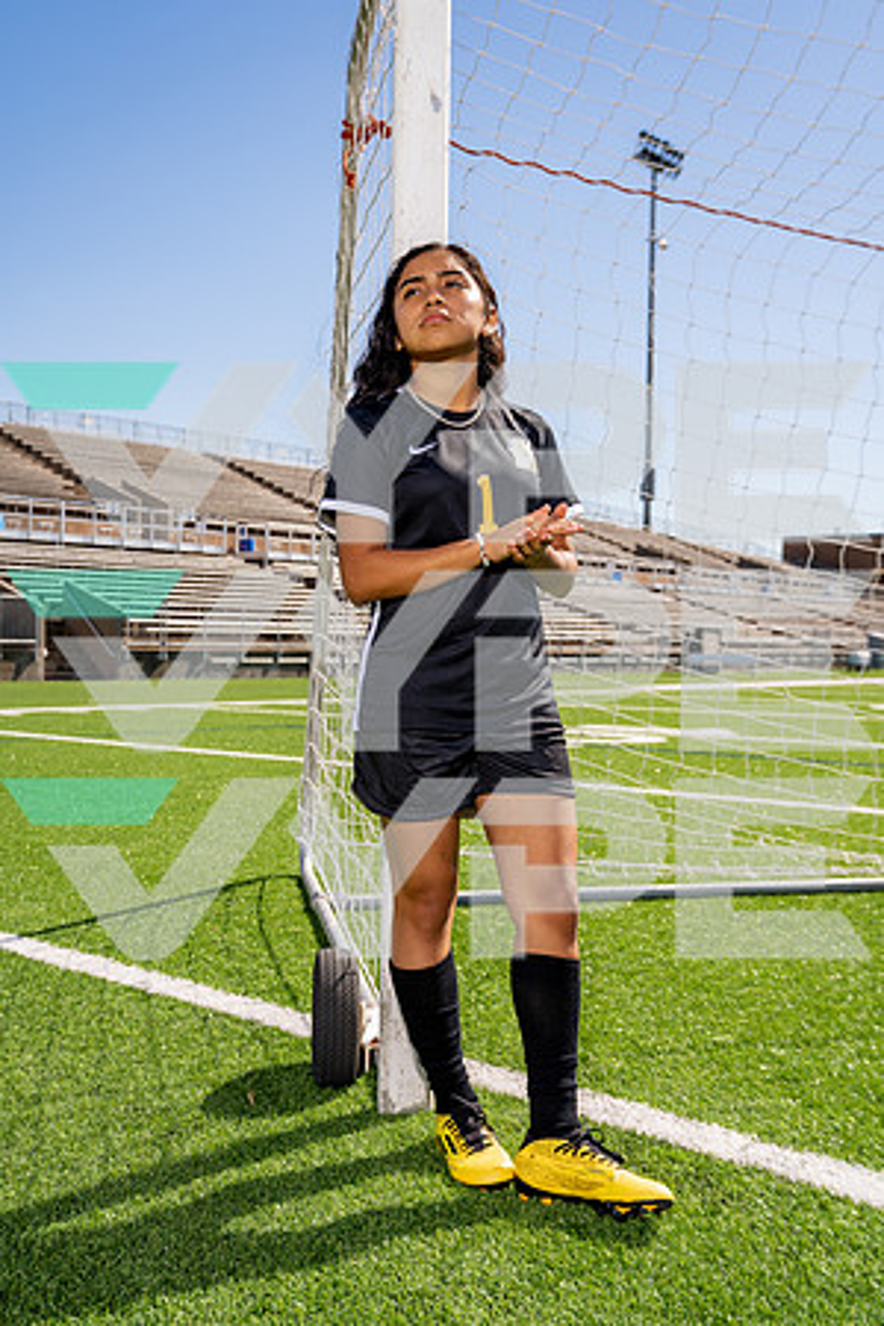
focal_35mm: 35
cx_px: 442
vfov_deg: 54.4
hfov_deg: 37.9
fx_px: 1289
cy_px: 663
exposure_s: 1/1000
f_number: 4.5
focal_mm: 35
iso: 100
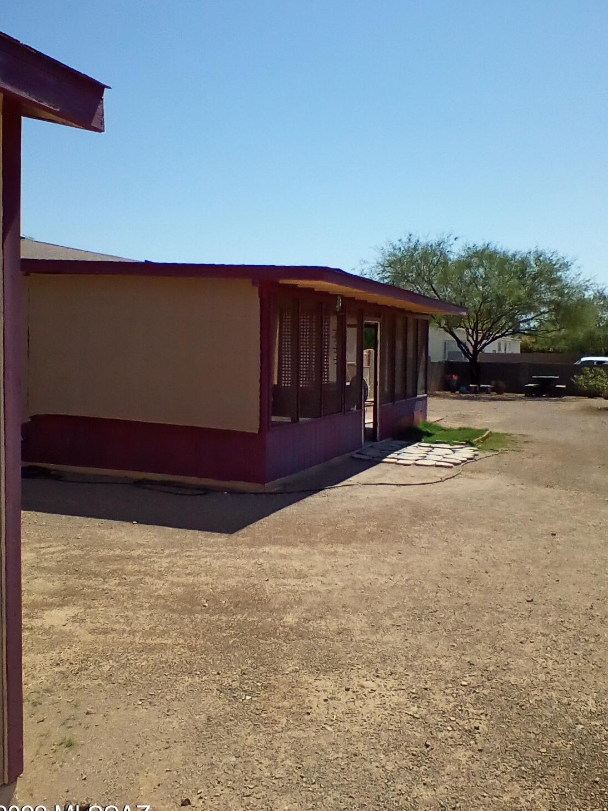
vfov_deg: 54.0
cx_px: 306
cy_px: 410
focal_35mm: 34
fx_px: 796
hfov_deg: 41.8
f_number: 2.4
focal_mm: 2.38
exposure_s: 1/2252
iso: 103
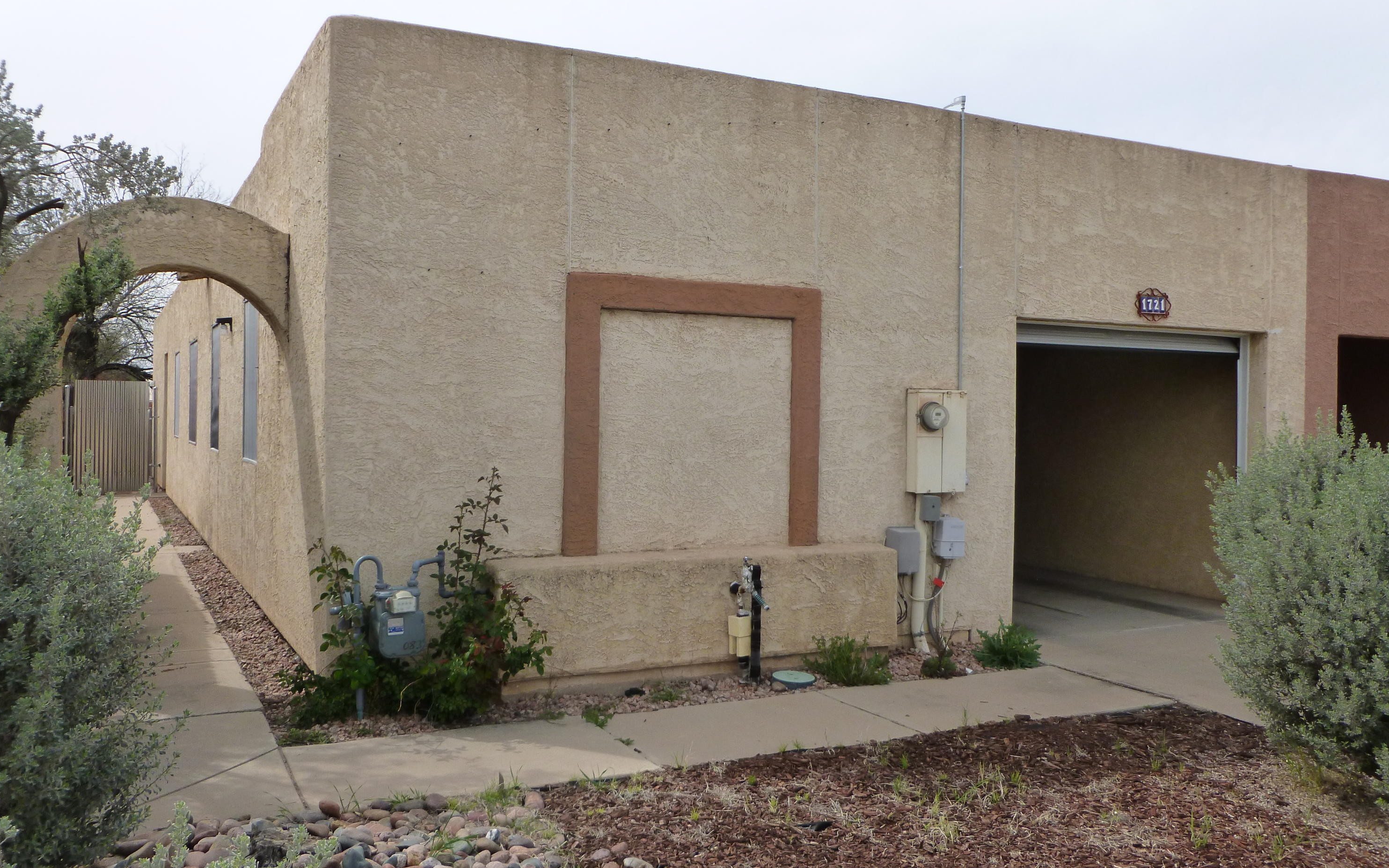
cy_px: 416
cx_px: 698
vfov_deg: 41.8
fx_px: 1136
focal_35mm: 30
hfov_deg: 62.9
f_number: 3.3
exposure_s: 1/1000
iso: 160
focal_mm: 5
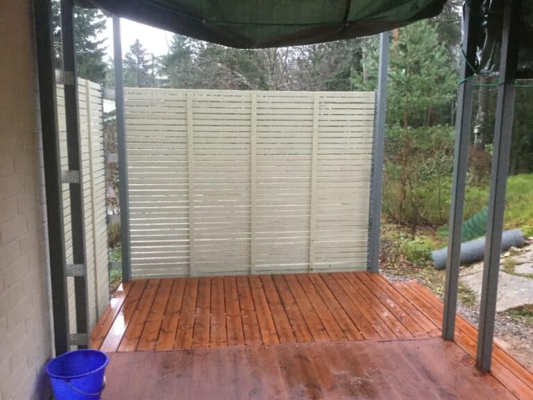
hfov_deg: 58.4
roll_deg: +0.8
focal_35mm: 31
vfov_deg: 45.4
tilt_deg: -8.8
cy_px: 200
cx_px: 266
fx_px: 477
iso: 250
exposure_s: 1/33
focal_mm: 3.3
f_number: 2.4
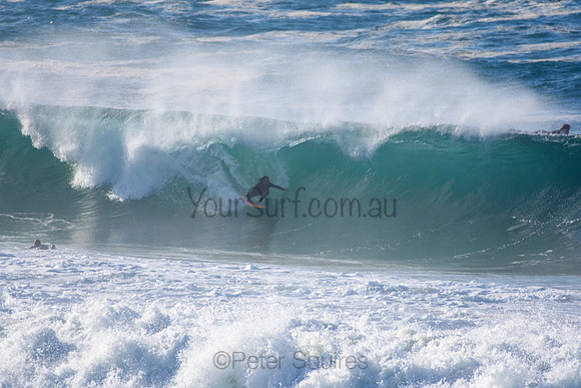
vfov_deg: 1.8
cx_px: 290
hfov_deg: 2.7
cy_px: 194
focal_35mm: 750
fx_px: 12106
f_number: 5.6
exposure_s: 1/2000
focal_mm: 500
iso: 320
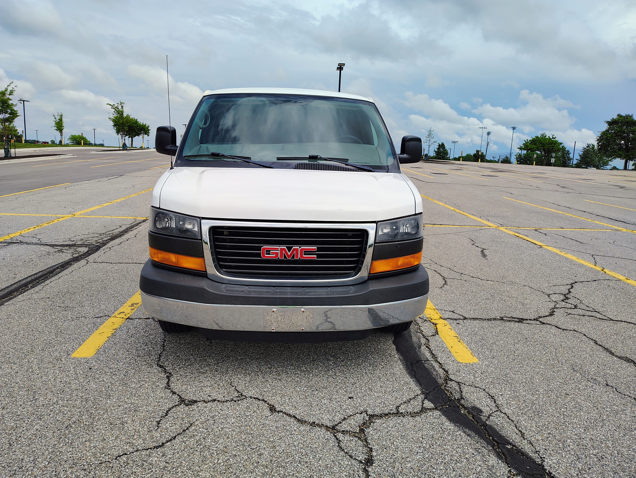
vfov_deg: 56.9
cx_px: 318
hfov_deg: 71.5
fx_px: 442
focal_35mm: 24
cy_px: 239
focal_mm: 5.56
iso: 100
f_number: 1.8
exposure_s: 1/1092
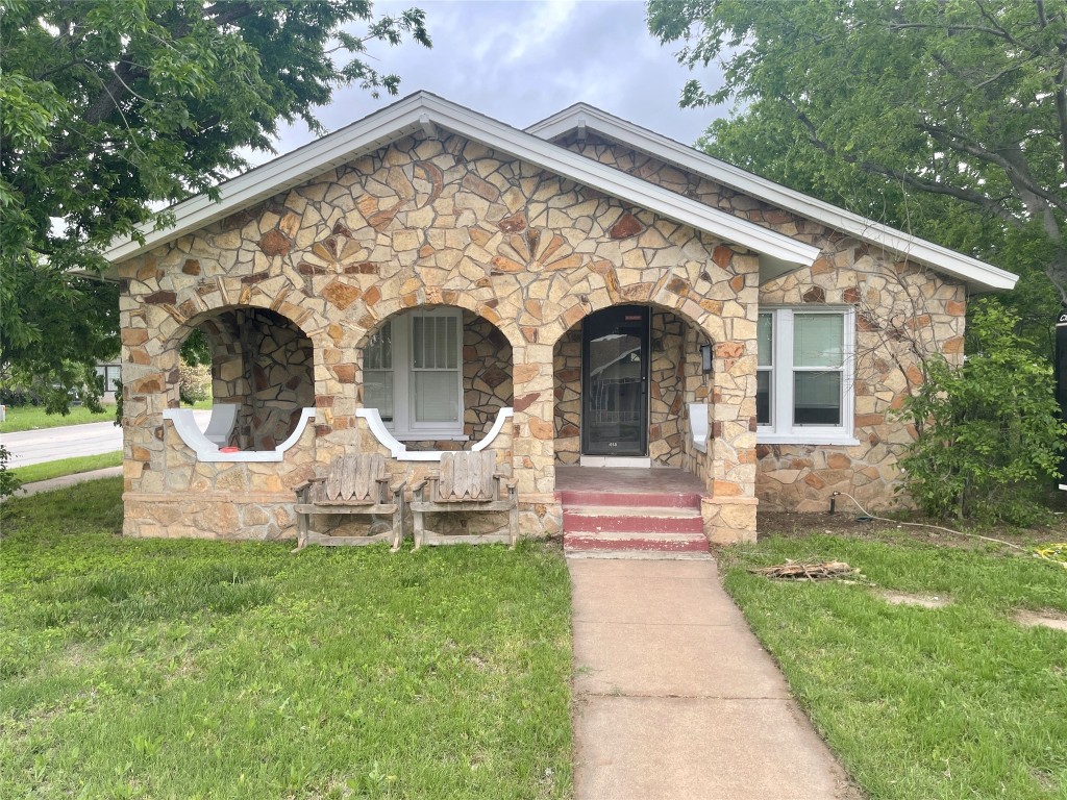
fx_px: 801
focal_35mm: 26
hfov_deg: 67.3
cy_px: 400
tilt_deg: -2.5
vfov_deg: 53.1
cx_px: 534
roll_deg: +0.4
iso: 32
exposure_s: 1/403
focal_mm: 5.1
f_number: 1.6
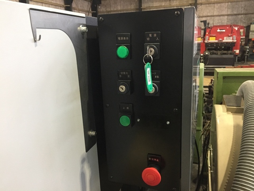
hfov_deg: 61.7
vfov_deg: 48.2
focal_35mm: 29
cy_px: 96
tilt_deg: -15.9
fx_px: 213
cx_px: 127
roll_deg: +3.1
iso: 160
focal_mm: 4.15
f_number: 2.2
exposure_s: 1/30
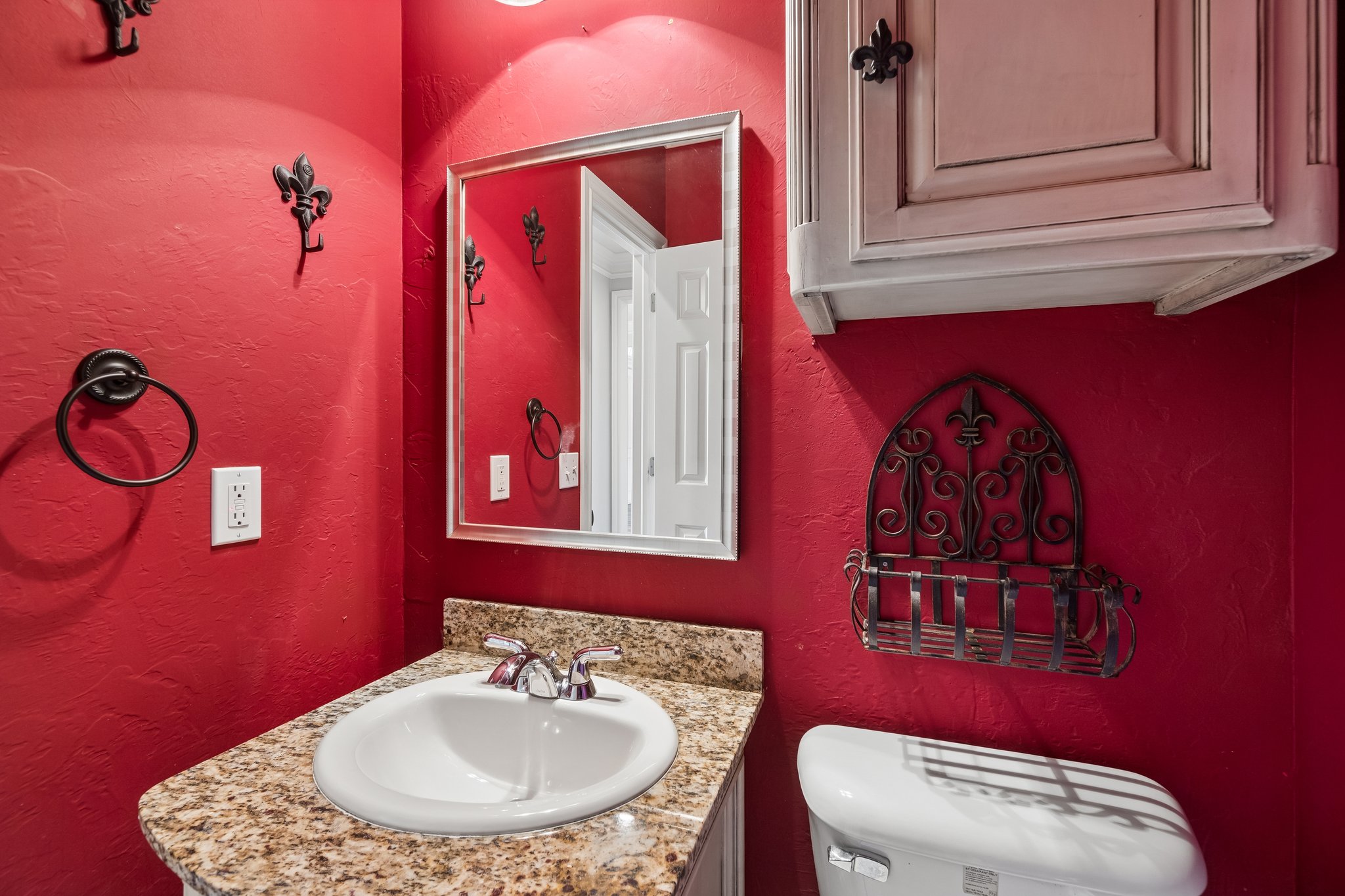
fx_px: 560
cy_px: 448
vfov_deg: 77.3
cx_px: 672
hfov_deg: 100.4
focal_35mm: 15
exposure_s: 1/5
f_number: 6.3
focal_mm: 10
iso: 200
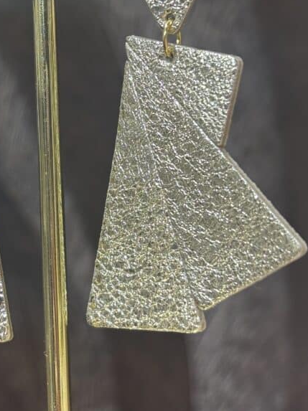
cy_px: 156
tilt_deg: -2.5
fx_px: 1105
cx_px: 60
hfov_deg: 15.8
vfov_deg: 21.1
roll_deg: +1.3
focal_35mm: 93
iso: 50
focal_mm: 5.96
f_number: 1.6
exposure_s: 1/100
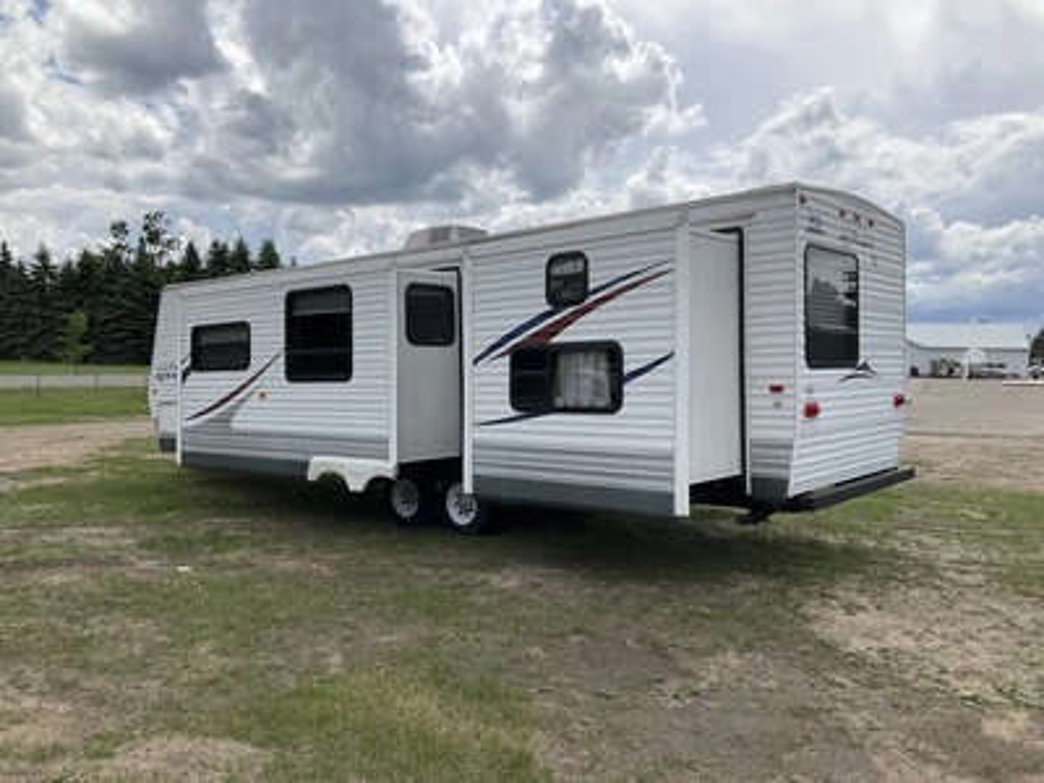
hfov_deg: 61.7
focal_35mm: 29
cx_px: 522
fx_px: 875
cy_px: 392
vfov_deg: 48.2
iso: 25
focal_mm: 3
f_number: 1.8
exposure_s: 1/2667
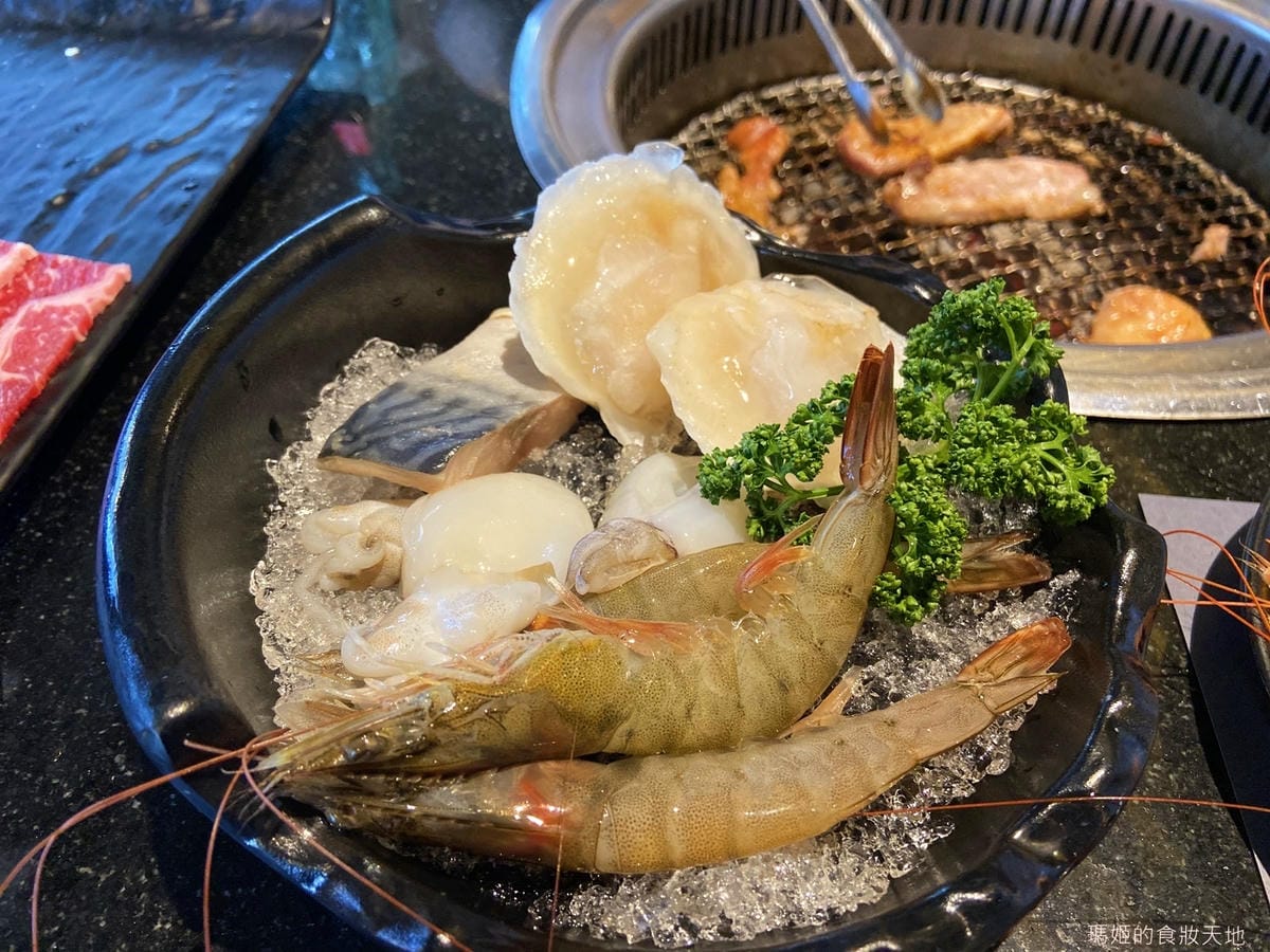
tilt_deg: -47.5
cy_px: 476
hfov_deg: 67.3
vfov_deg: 53.1
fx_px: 954
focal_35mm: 26
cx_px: 635
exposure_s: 1/60
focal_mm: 4.25
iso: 250
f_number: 1.8
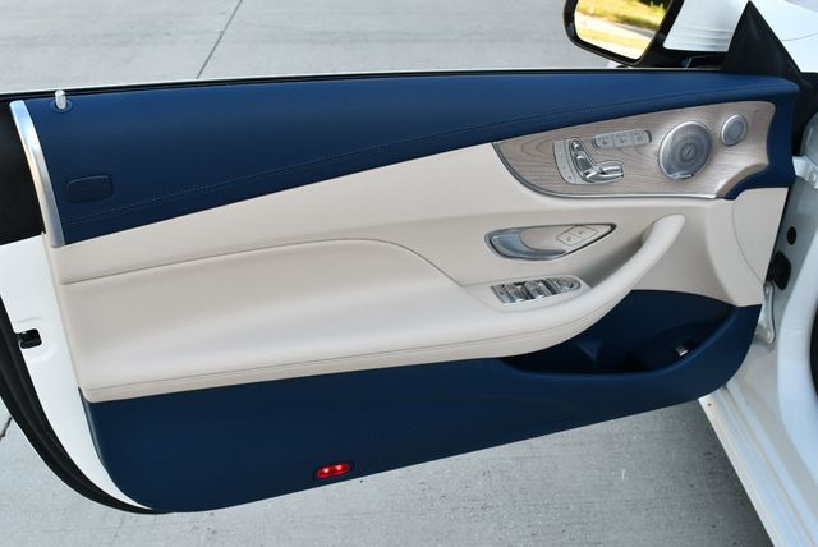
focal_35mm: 36
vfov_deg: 36.9
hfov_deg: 53.1
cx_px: 409
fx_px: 819
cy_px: 274
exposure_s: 1/250
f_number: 5.6
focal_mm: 18
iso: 320
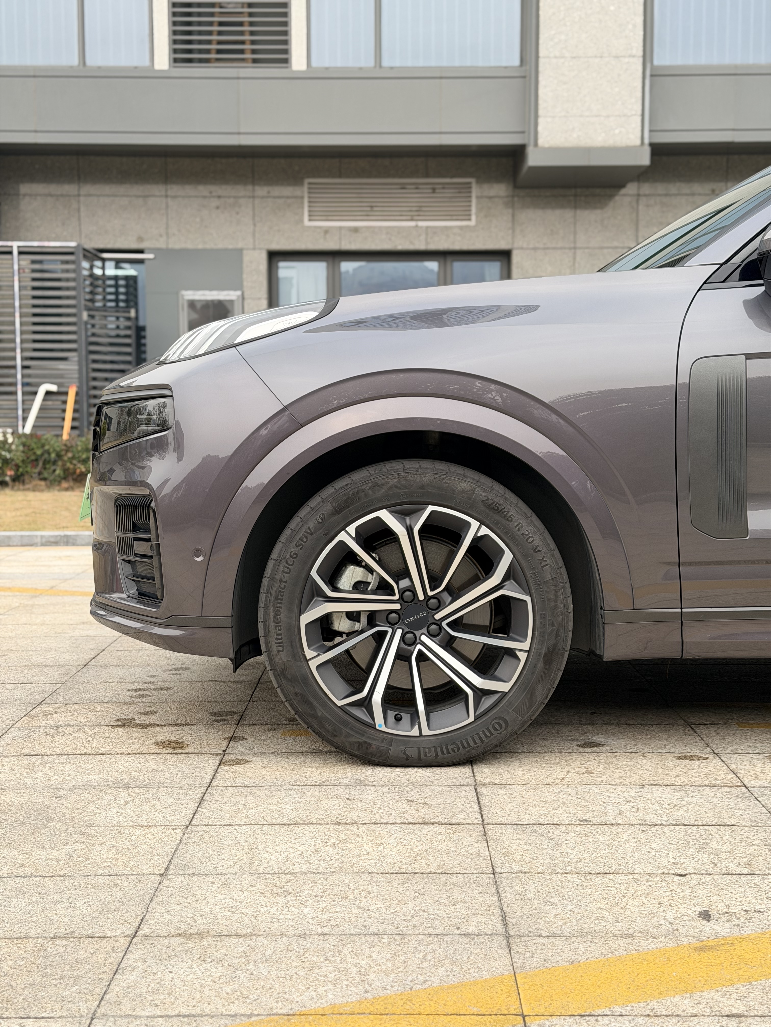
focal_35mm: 48
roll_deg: +0.1
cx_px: 386
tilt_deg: -4.2
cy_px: 514
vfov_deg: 39.7
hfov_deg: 30.3
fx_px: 1425
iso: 64
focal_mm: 6.76
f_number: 1.78
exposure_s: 1/987
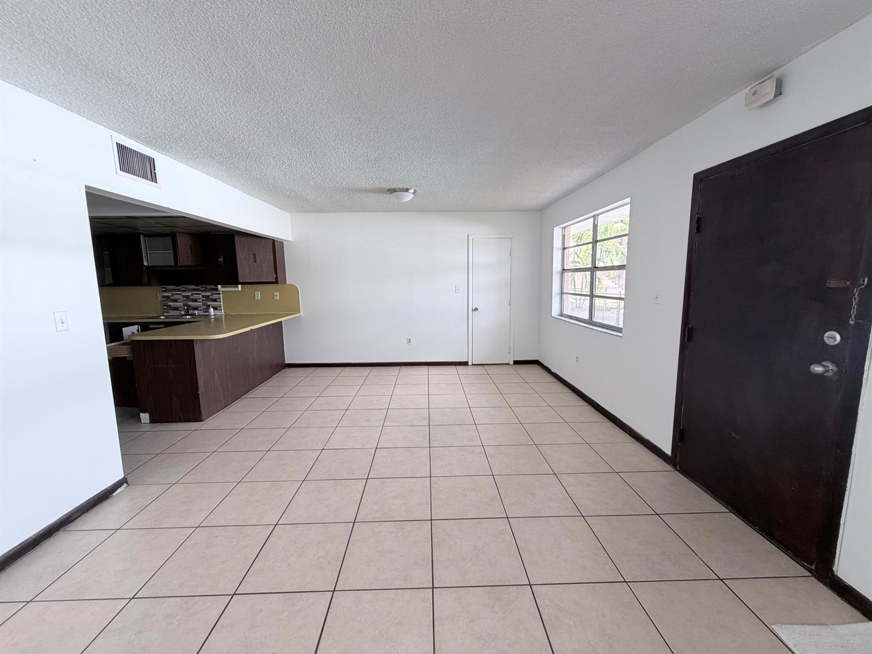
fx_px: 353
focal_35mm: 14
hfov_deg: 102.1
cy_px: 327
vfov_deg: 85.7
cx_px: 436
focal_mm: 2.22
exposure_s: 1/121
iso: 125
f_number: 2.2
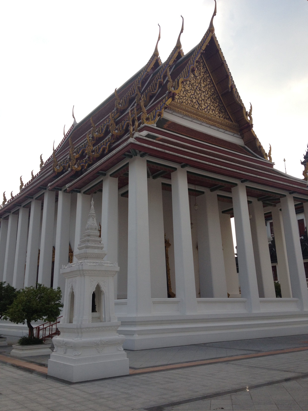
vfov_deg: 52.6
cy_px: 206
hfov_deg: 40.7
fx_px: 415
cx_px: 154
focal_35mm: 35
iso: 64
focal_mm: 4.28
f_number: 2.4
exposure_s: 1/1062
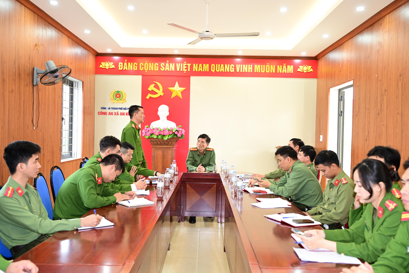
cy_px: 136
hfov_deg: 55.8
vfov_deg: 38.9
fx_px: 386
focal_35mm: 34
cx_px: 204
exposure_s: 1/100
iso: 1250
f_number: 4
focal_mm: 34
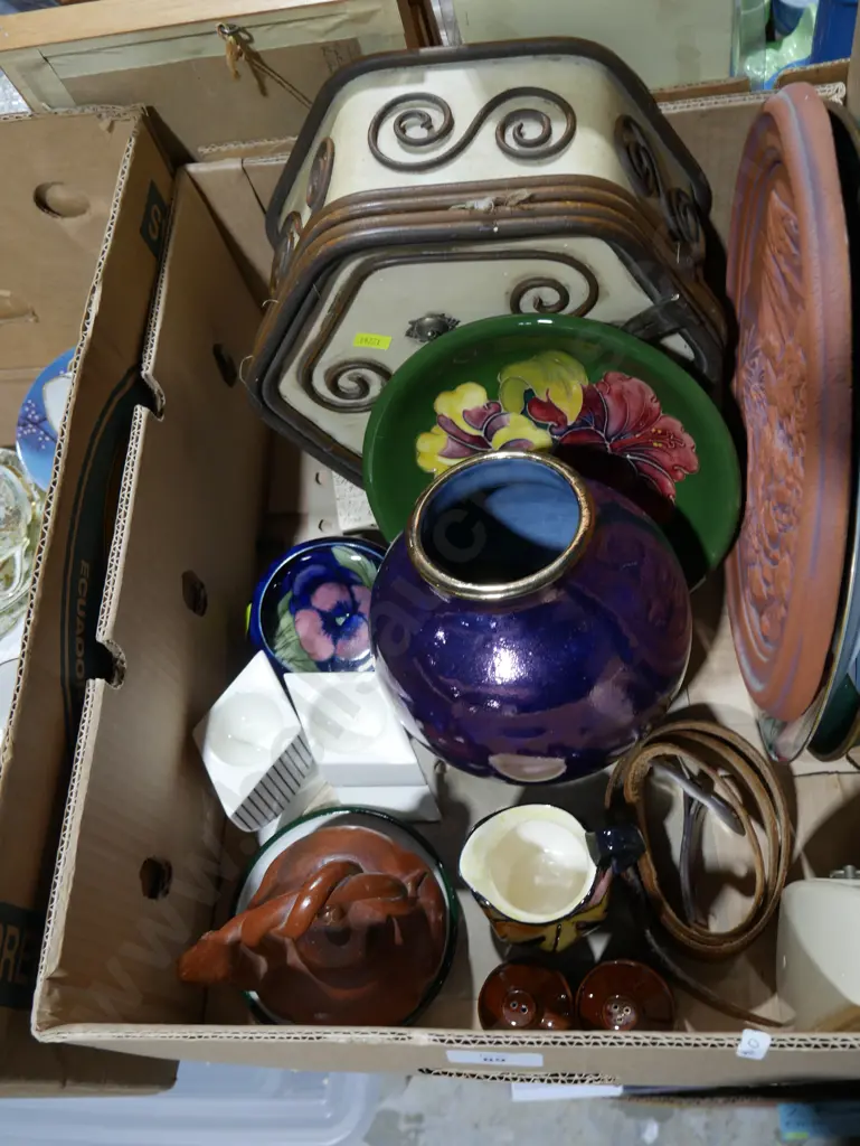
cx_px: 430
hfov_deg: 41.8
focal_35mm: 34
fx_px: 1125
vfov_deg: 53.9
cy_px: 573
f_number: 4
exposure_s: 1/60
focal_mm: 17
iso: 250
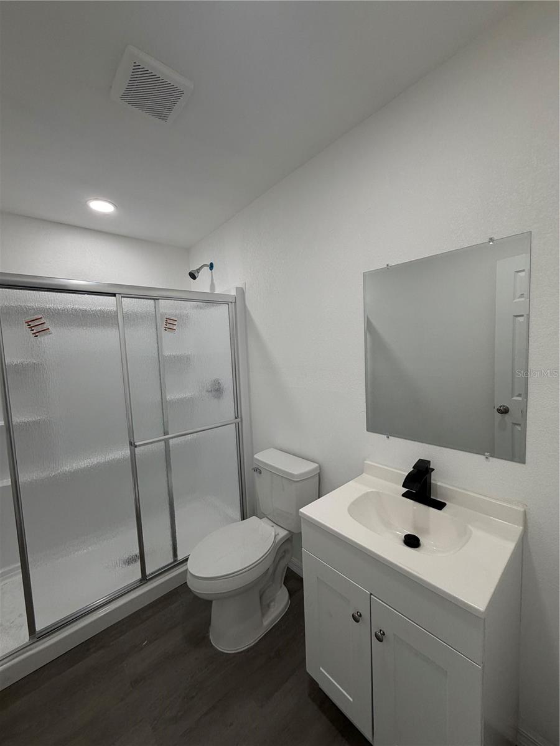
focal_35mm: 14
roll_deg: +2.3
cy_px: 373
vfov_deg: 102.1
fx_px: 302
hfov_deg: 85.7
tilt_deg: -5.4
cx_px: 280
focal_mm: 2.22
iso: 125
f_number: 2.2
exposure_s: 1/121
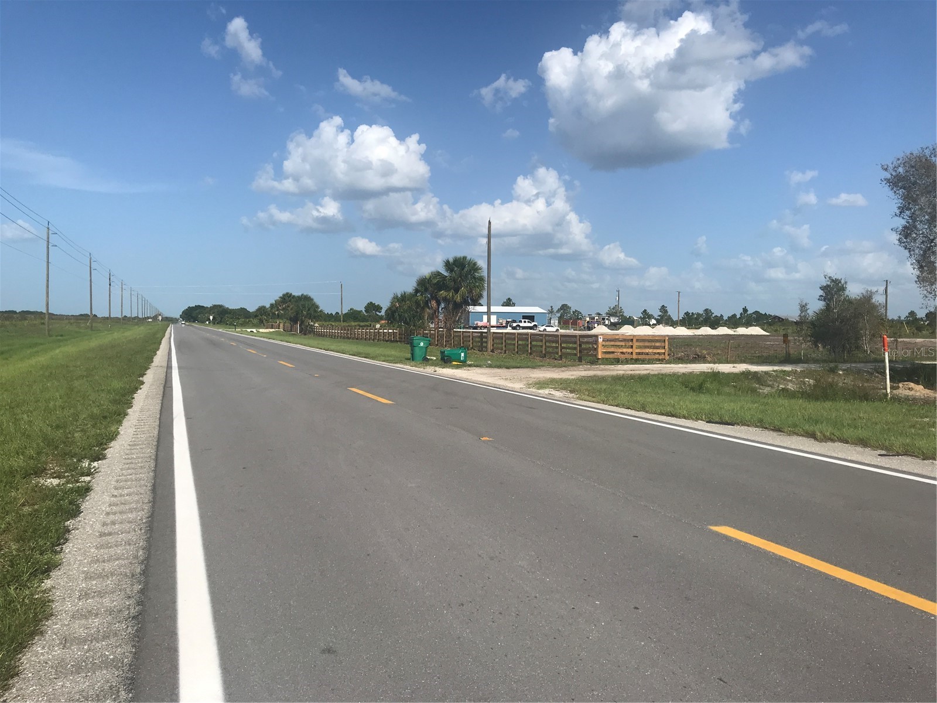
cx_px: 468
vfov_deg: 49.7
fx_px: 758
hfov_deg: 63.4
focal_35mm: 28
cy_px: 352
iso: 20
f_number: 1.8
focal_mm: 3.99
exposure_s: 1/3831
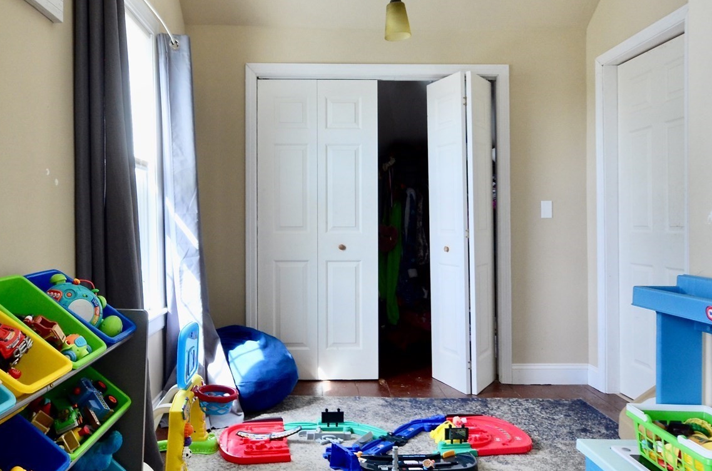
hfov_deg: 67.1
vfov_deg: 47.7
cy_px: 216
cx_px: 301
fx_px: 533
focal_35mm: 27
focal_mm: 10
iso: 1600
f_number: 8
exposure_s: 1/60
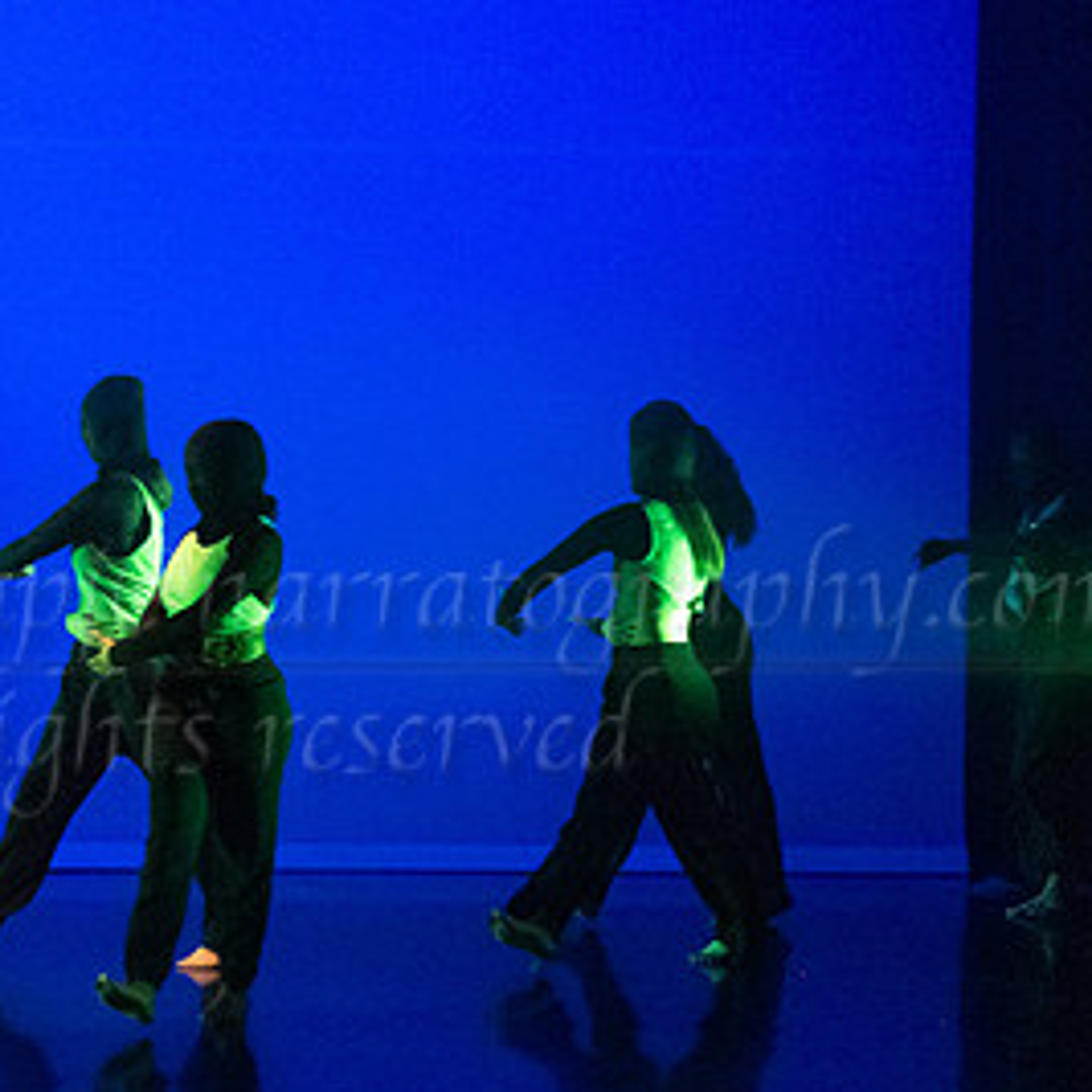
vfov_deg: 10.4
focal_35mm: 168
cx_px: 317
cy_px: 655
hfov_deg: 10.4
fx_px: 5996
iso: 4000
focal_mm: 75
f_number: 2.8
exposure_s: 1/250
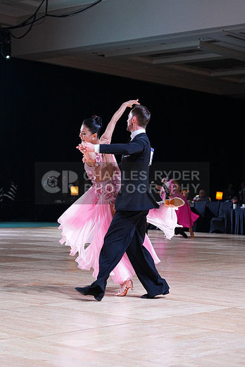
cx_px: 122
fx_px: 786
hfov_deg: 17.7
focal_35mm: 77
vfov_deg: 26.3
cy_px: 184
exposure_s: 1/400
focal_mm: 77
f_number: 4
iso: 1600
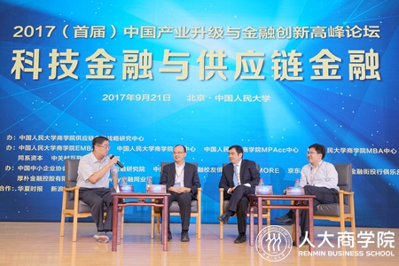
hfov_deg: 58.7
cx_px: 200
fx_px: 355
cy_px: 133
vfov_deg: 41.1
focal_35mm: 32
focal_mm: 32
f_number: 5.6
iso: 1000
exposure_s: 1/50
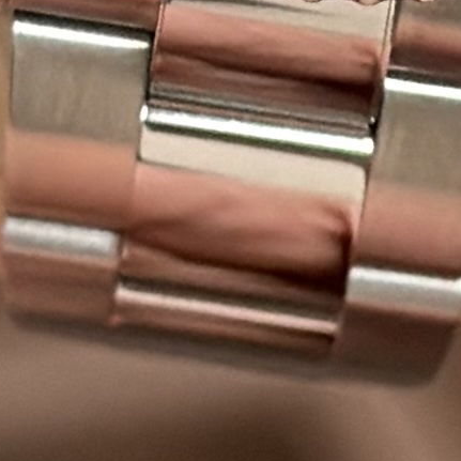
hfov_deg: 6.6
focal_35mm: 264
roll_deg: +0.3
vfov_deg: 6.4
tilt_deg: -39.7
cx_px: 340
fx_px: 3978
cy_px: -499
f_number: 1.78
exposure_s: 1/740
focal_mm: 6.76
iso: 320
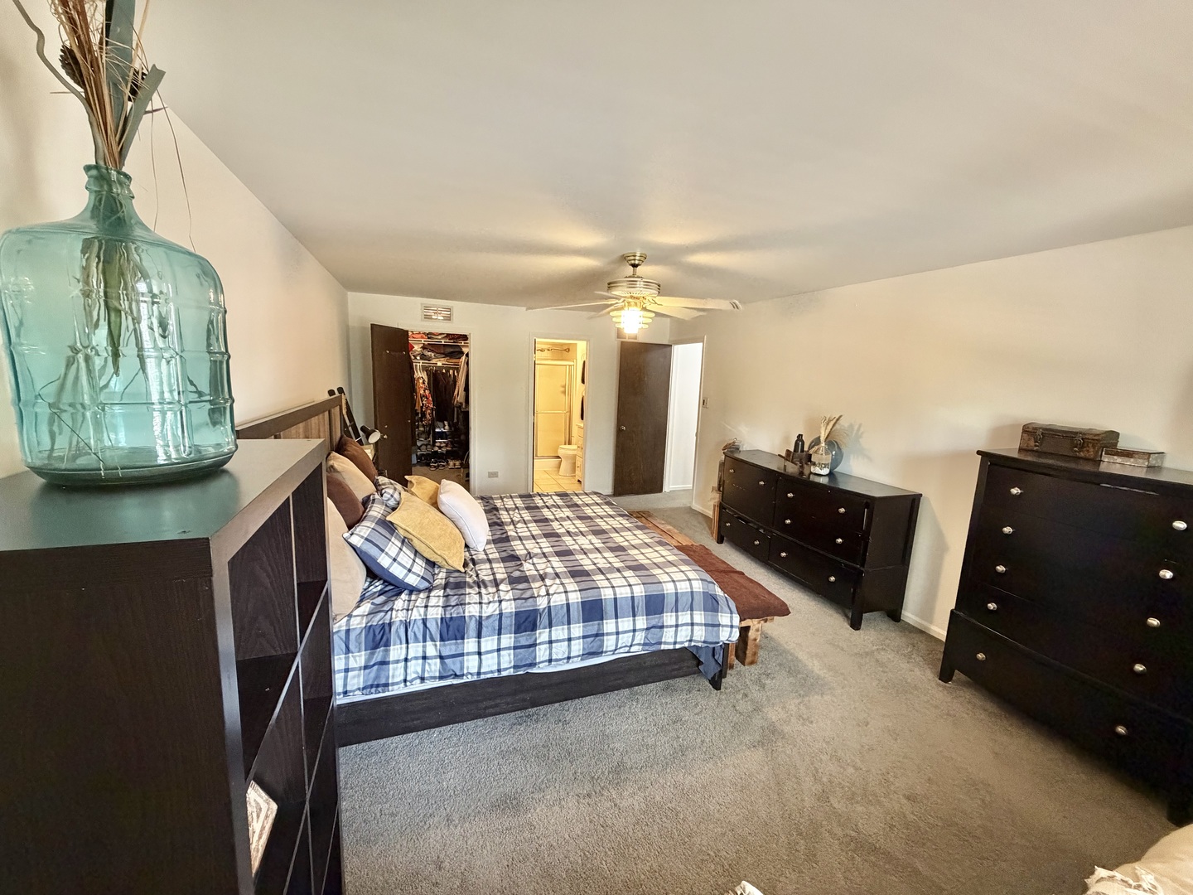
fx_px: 482
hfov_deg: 102.1
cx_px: 596
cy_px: 448
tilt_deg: -9.6
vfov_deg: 85.7
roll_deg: -2.0
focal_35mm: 14
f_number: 2.2
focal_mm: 2.22
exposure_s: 1/60
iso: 640
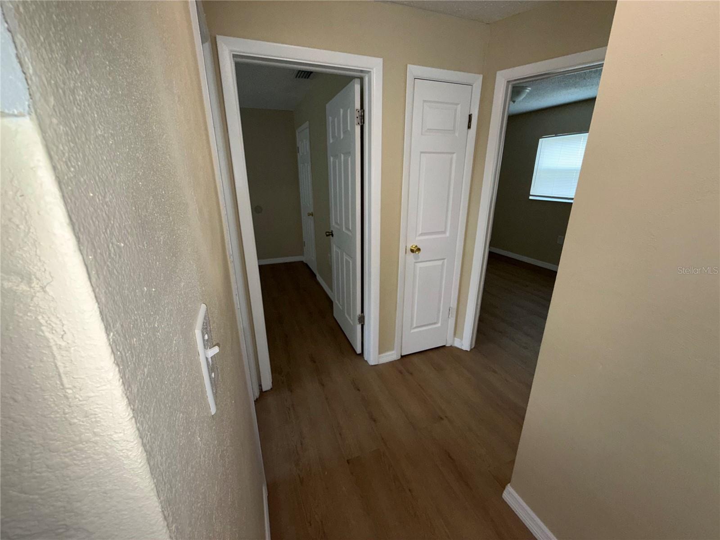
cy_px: 270
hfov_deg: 102.1
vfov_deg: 85.7
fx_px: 291
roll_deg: -0.4
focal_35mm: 14
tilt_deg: -19.1
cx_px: 360
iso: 100
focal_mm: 2.22
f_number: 2.2
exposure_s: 1/80
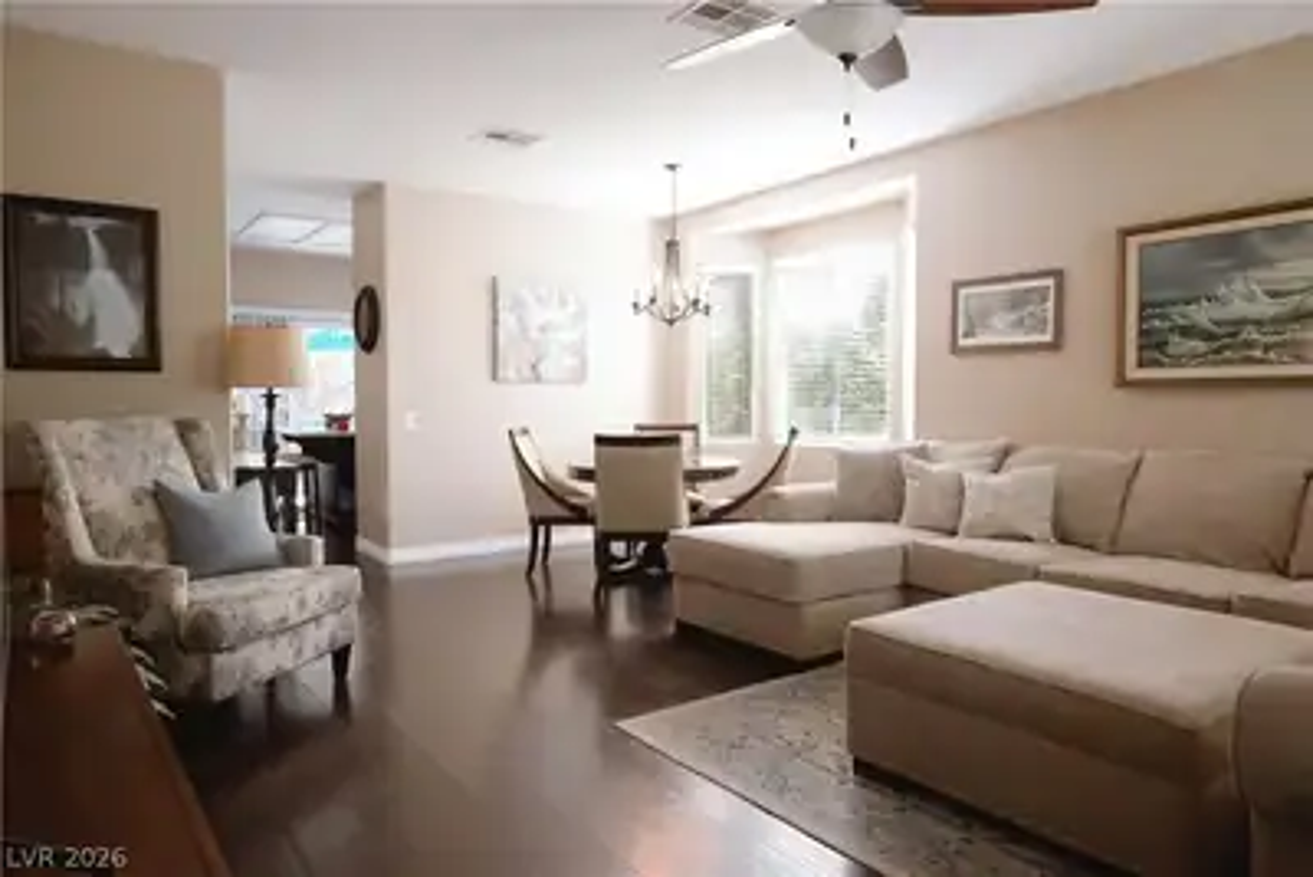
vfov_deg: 53.2
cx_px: 656
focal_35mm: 24
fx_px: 876
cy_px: 438
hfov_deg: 73.7
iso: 6400
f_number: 10
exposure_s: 1/100
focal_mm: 24
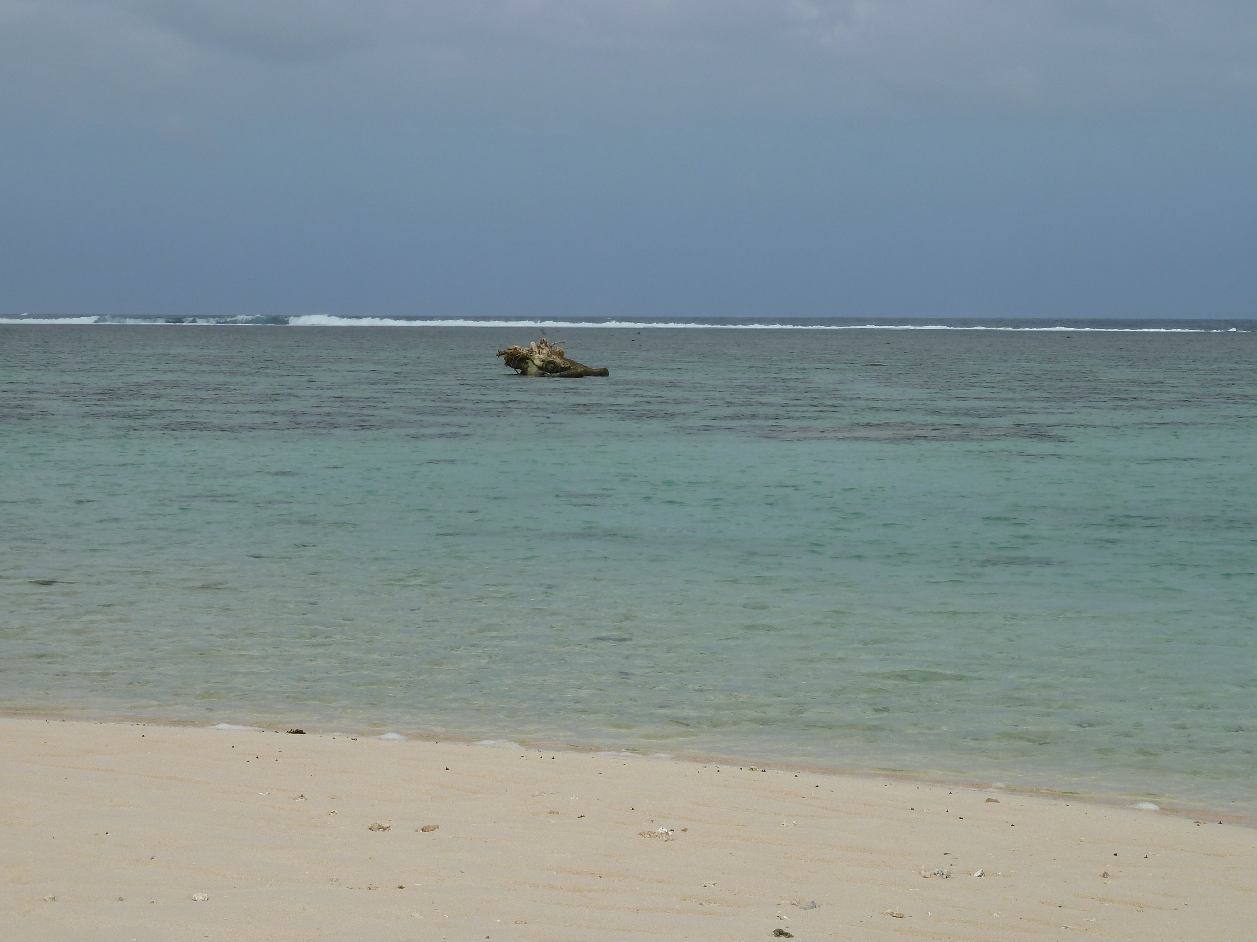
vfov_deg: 17.8
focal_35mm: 83
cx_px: 628
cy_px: 471
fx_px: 3014
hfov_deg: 23.6
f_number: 5.6
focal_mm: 13.7
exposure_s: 1/500
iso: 80
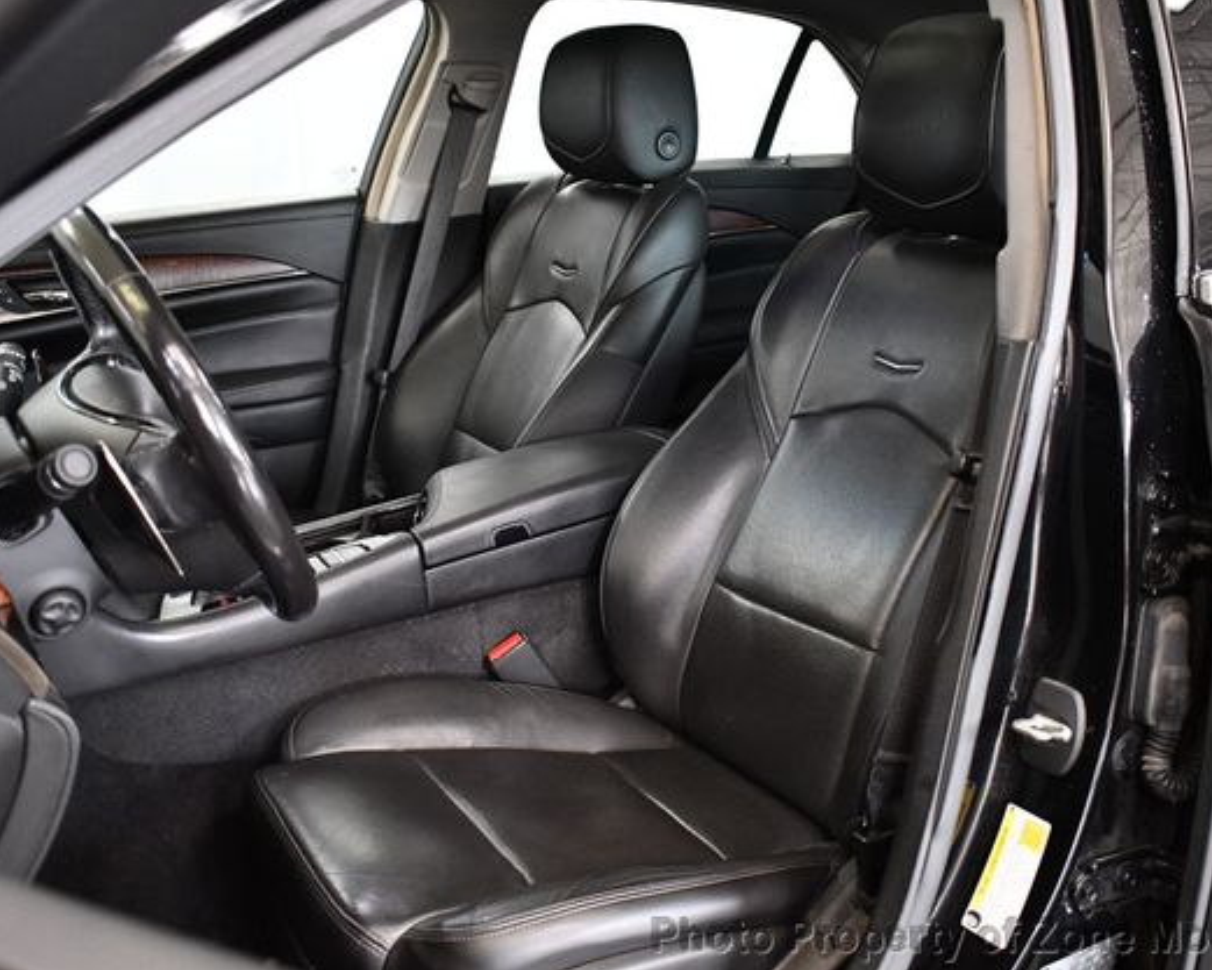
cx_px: 623
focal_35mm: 38
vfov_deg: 39.2
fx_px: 1363
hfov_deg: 47.9
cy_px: 484
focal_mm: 22
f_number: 3.8
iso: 3200
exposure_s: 1/100
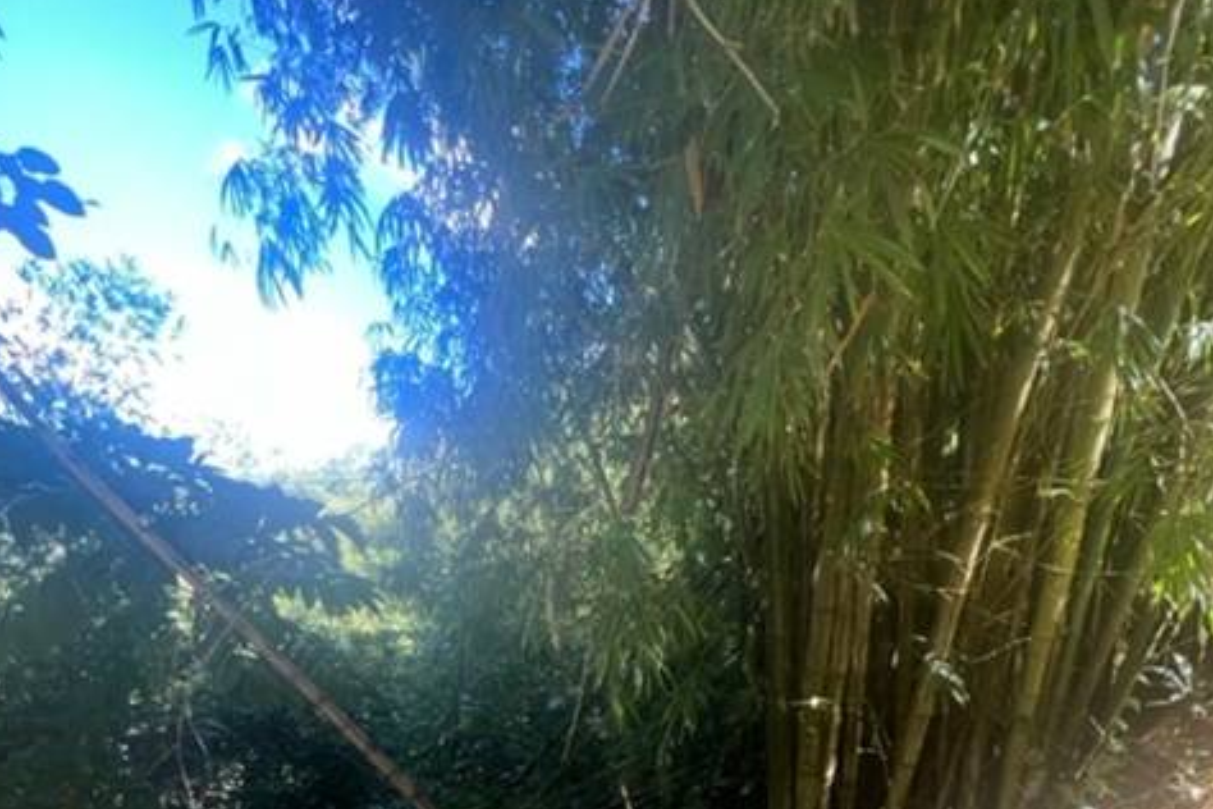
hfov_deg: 86.9
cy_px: 778
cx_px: 606
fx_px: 640
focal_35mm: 19
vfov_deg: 53.3
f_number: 1.8
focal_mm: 1.57
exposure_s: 1/99
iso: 50
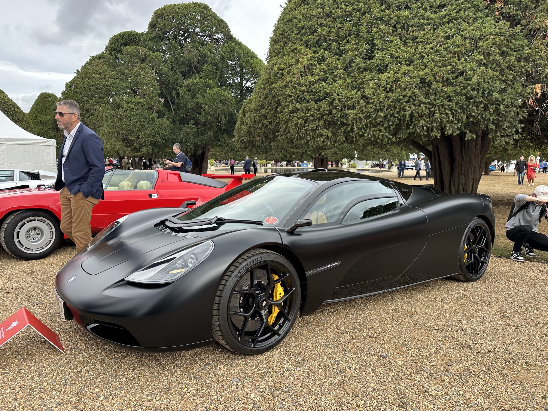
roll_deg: -0.5
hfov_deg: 71.6
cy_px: 206
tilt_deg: -6.4
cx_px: 274
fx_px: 380
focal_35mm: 24
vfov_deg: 56.8
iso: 80
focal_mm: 6.86
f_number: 1.78
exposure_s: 1/927
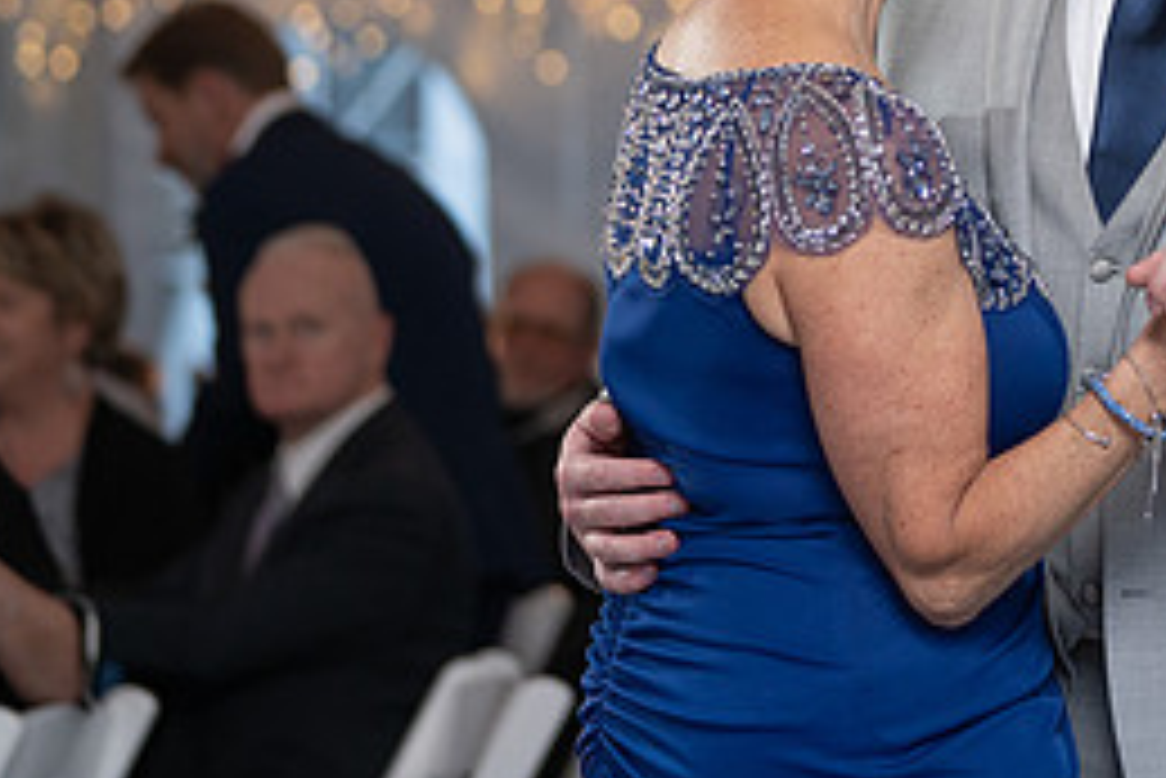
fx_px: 6935
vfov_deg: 6.4
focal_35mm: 214
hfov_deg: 9.6
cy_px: -19
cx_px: 1009
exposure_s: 1/250
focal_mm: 82
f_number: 2.8
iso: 500
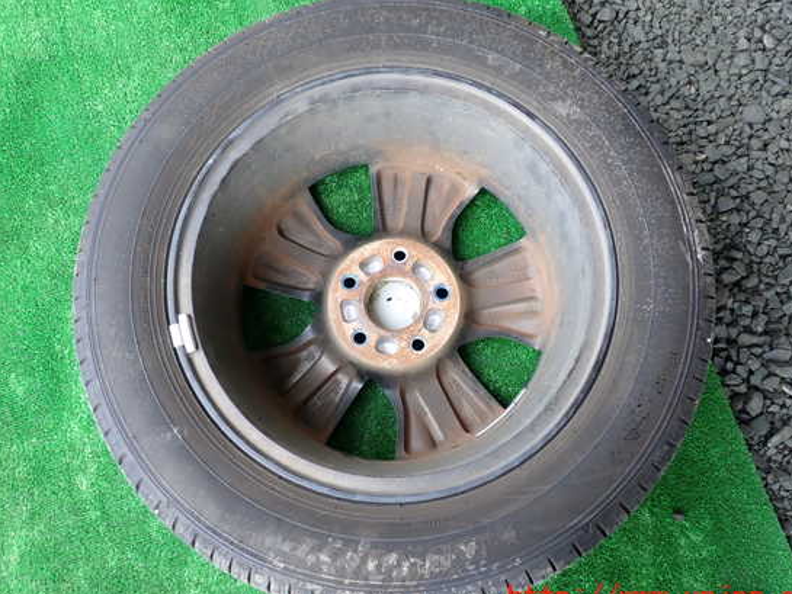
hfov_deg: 55.3
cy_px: 290
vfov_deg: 43.0
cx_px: 400
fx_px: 755
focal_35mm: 33
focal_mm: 5.4
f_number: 2.3
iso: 160
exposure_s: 1/125
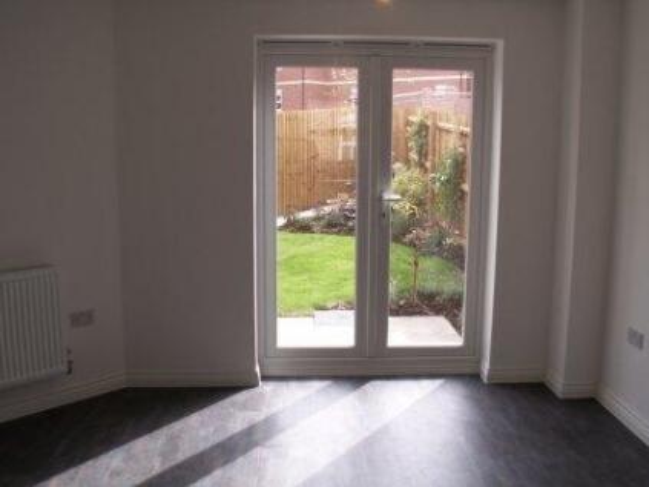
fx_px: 656
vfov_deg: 40.7
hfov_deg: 52.6
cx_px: 324
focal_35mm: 35
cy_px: 244
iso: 50
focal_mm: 5.86
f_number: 4
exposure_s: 1/100
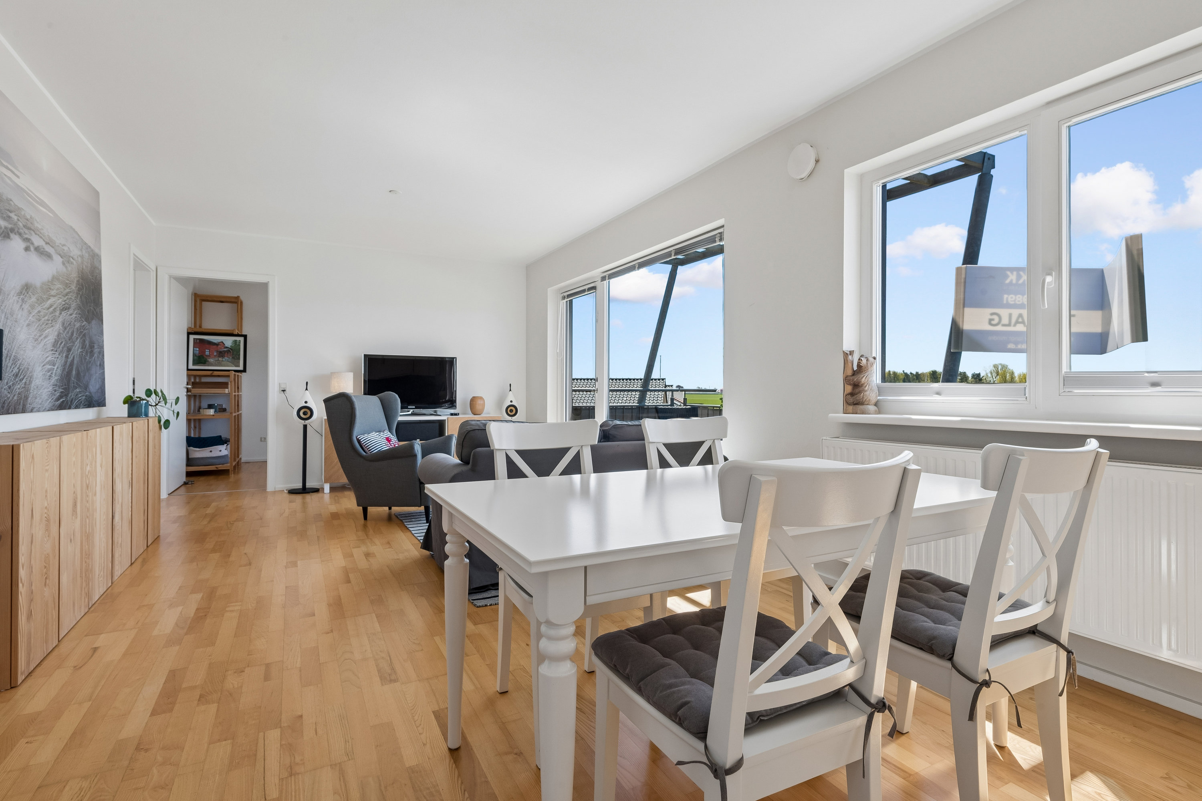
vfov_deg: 67.4
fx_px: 601
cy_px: 400
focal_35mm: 18
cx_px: 601
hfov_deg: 90.0
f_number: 13
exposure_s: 1/100
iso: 400
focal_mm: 18
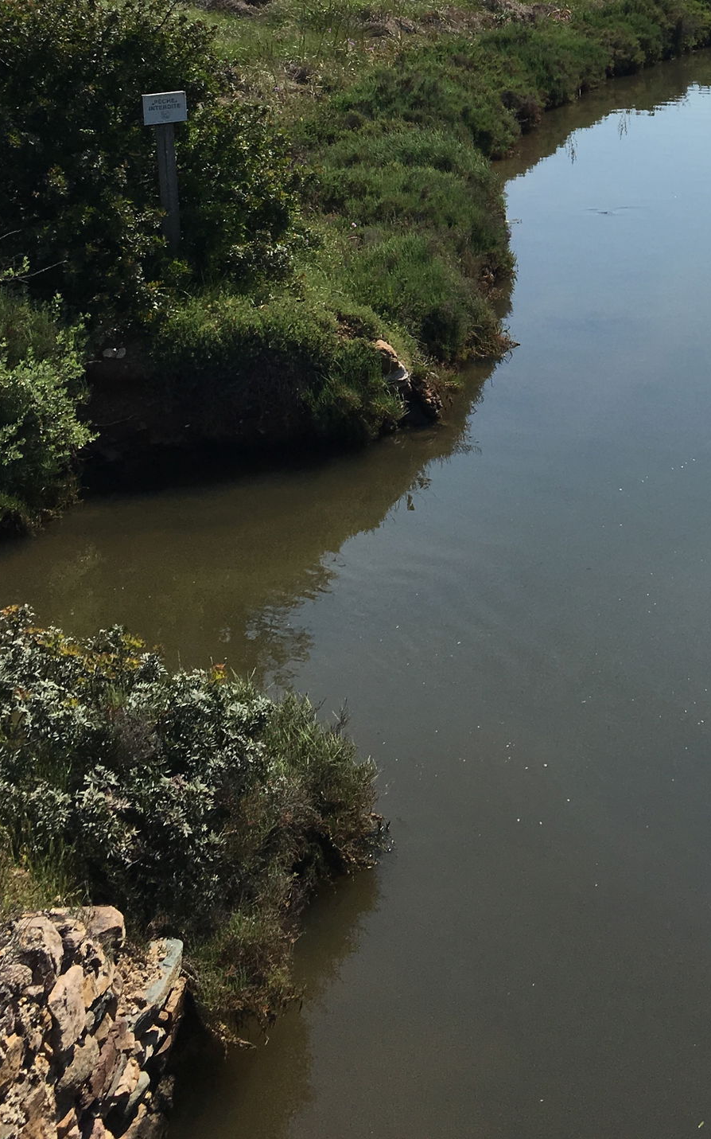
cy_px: 121
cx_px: 662
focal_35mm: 55
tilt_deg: -8.8
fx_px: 1706
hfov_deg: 22.9
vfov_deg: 34.9
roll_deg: +1.1
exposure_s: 1/2404
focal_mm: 4.15
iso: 25
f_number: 2.2
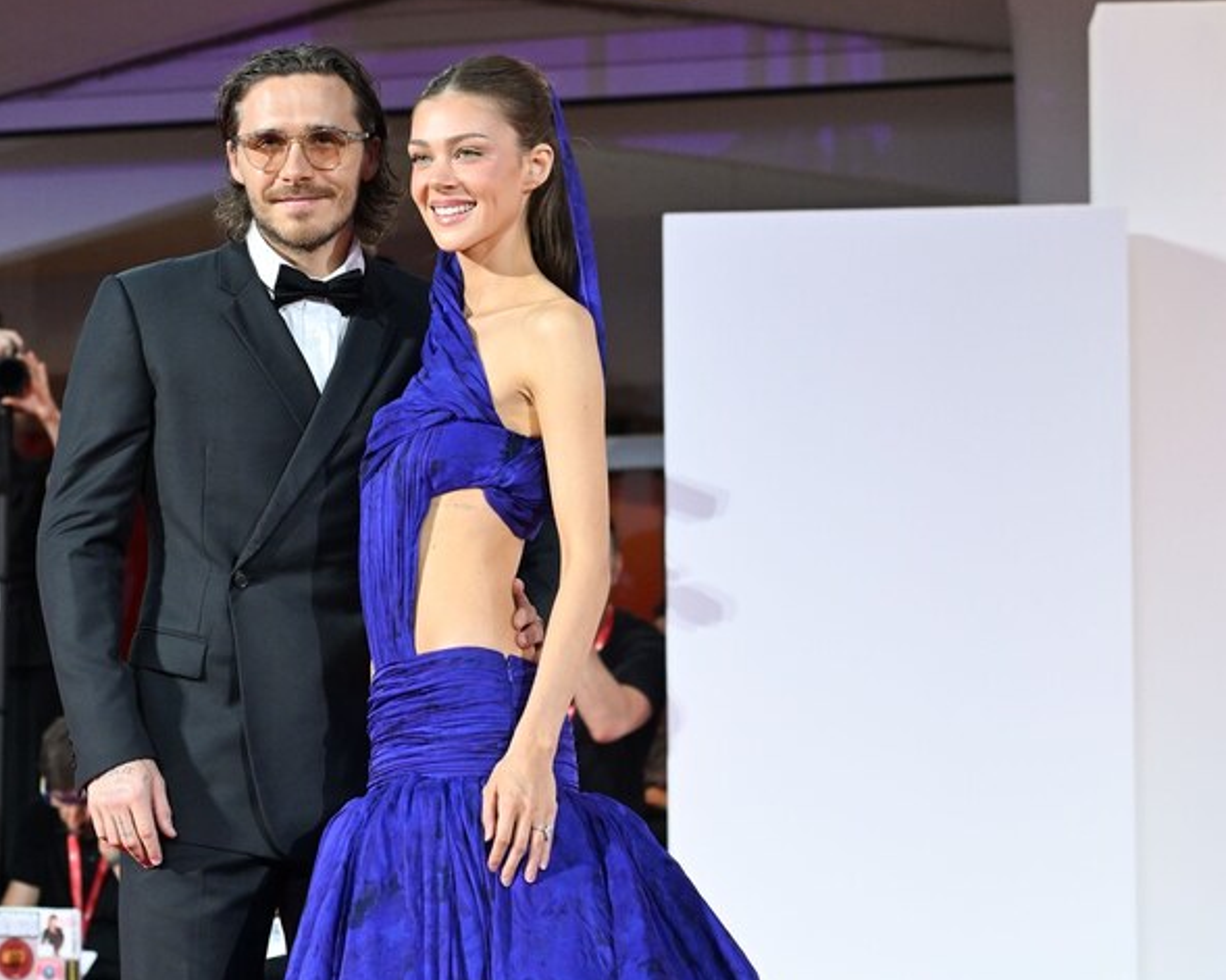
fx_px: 3592
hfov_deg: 19.4
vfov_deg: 15.4
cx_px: 614
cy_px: 797
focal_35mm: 99
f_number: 4
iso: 1250
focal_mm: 70
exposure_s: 1/400
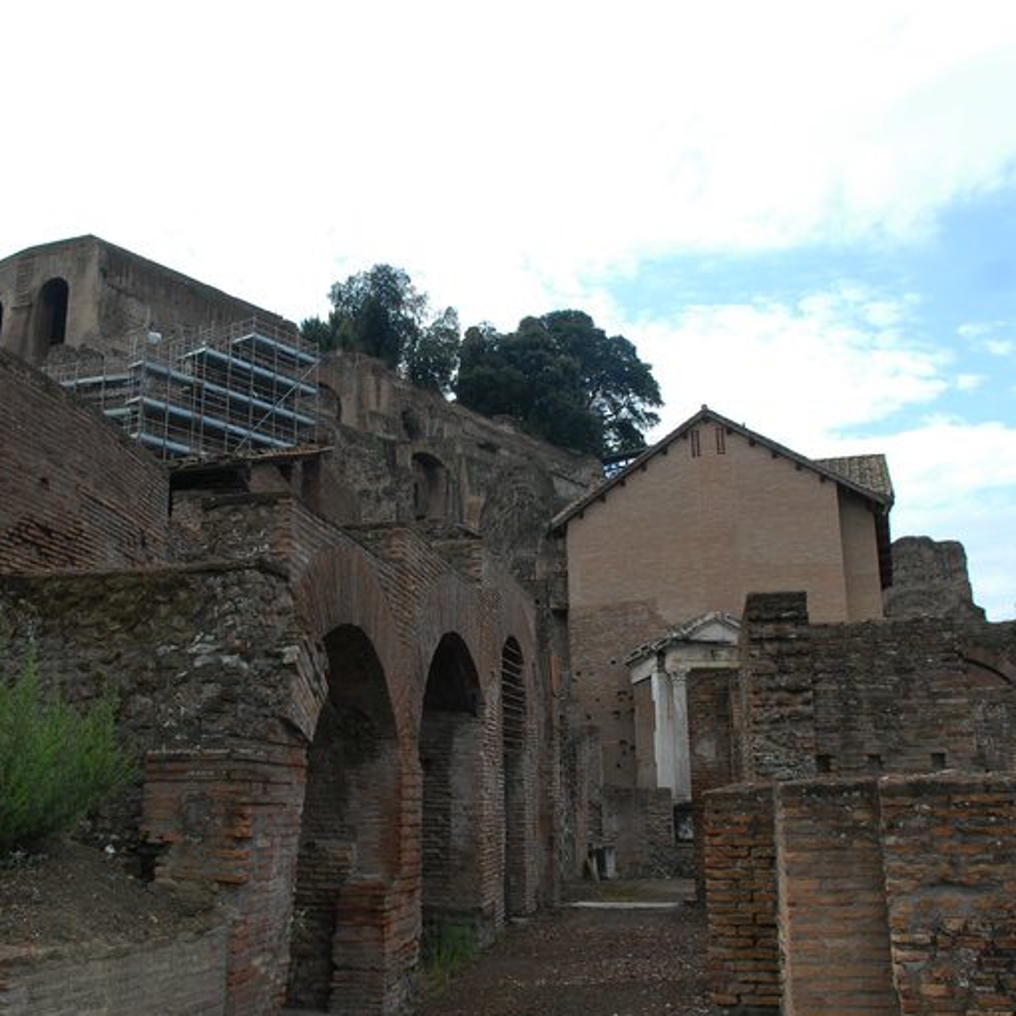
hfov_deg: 47.2
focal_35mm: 35
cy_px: 493
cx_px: 498
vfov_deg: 47.2
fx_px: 1162
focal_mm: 14
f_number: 7.1
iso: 200
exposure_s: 1/200
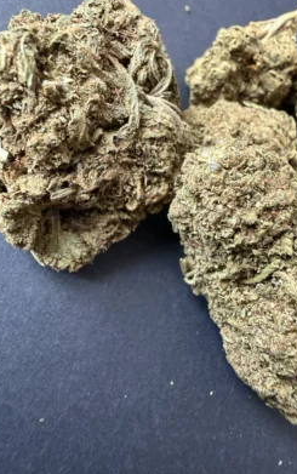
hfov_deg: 47.6
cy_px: 234
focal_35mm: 26
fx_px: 336
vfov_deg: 70.4
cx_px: 165
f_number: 2.2
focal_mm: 2.22
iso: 500
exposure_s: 1/50
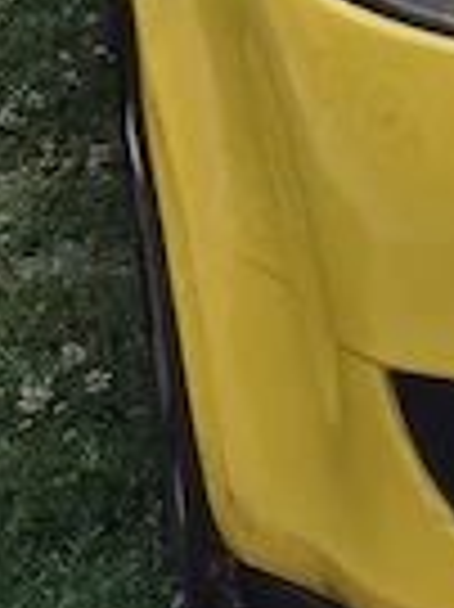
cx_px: 1079
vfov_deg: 13.8
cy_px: -261
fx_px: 2382
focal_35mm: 136
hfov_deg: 9.7
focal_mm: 5.4
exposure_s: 1/351
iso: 25
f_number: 1.8
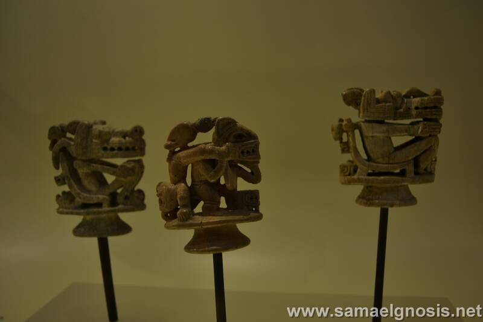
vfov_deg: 43.6
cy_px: 161
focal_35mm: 30
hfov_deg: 61.9
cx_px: 242
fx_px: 402
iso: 100
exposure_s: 1/8
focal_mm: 20
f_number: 3.8
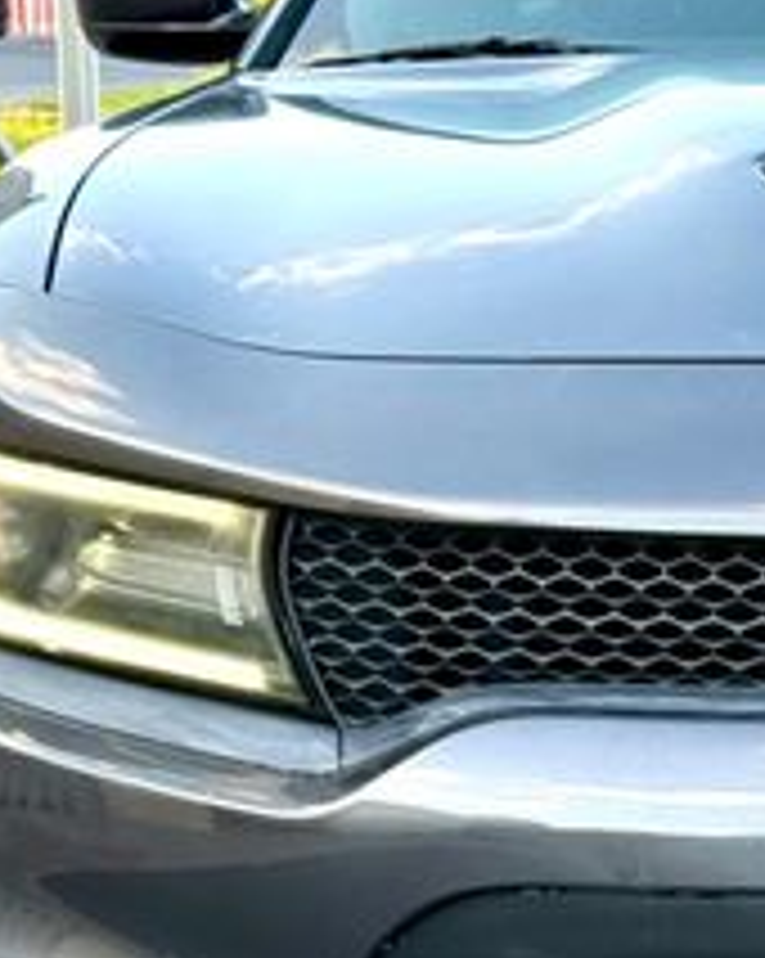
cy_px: 553
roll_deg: +0.2
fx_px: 3996
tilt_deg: -7.2
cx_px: 1035
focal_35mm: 141
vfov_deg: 13.7
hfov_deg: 10.7
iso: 80
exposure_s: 1/396
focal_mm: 6.76
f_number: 1.78
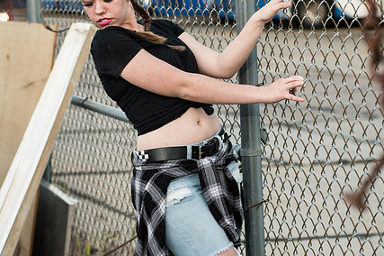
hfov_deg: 15.1
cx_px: 151
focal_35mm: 136
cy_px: 91
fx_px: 1450
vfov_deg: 10.1
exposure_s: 1/60
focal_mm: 100
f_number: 5
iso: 160
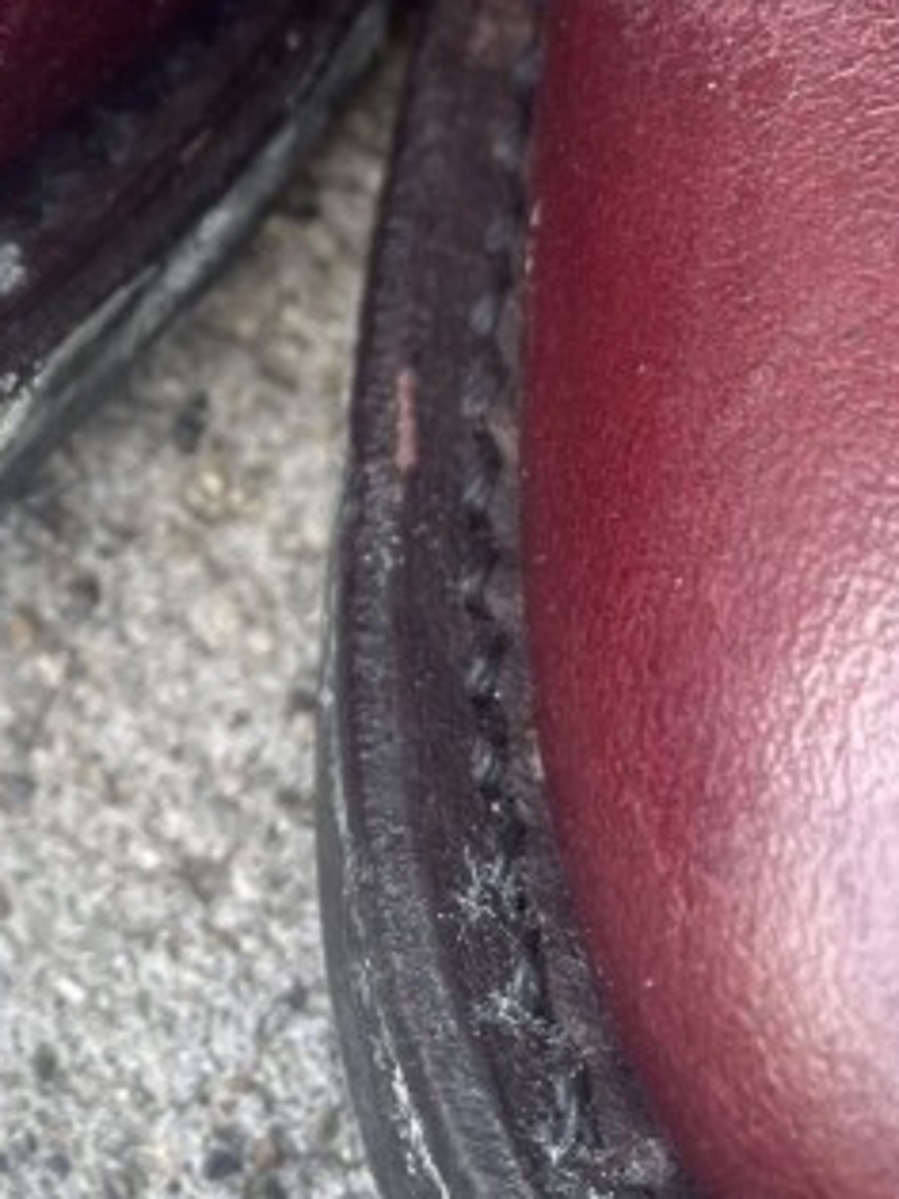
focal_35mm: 88
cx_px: -293
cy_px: 93
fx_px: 3049
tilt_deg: -54.7
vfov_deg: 21.7
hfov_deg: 15.9
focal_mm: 4.2
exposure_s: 1/121
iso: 32
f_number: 1.6
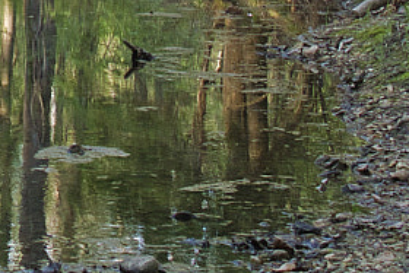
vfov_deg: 6.6
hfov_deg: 9.7
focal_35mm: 200
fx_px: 2273
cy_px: -360
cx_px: -351
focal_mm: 35
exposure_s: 1/125
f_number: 8
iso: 1000
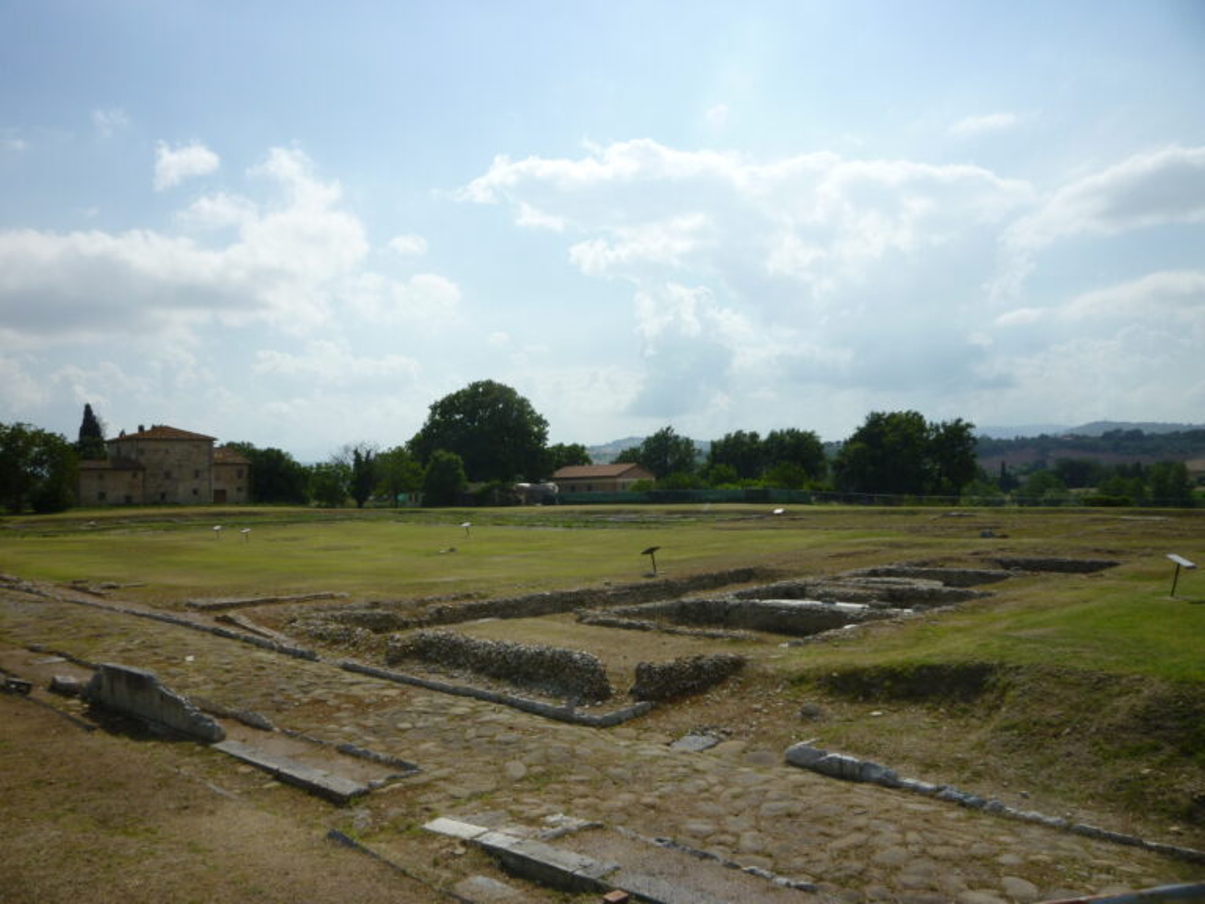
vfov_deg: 48.2
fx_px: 1010
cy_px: 452
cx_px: 602
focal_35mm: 29
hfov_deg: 61.7
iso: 100
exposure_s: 1/640
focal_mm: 5.2
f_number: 6.3
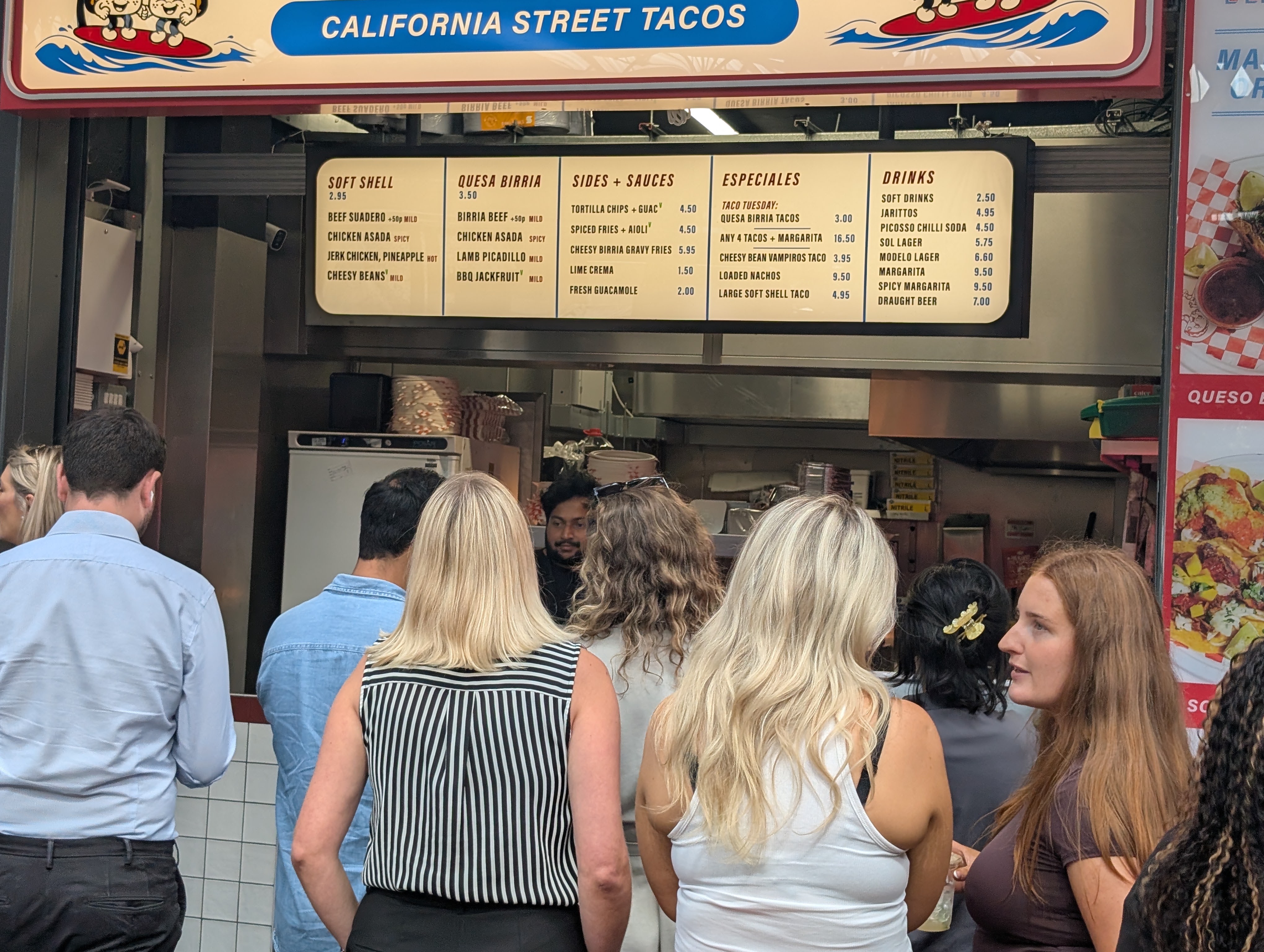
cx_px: 632
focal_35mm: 49
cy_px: 476
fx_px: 1792
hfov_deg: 38.9
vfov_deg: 29.7
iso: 21
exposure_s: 1/153
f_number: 1.68
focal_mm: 6.9
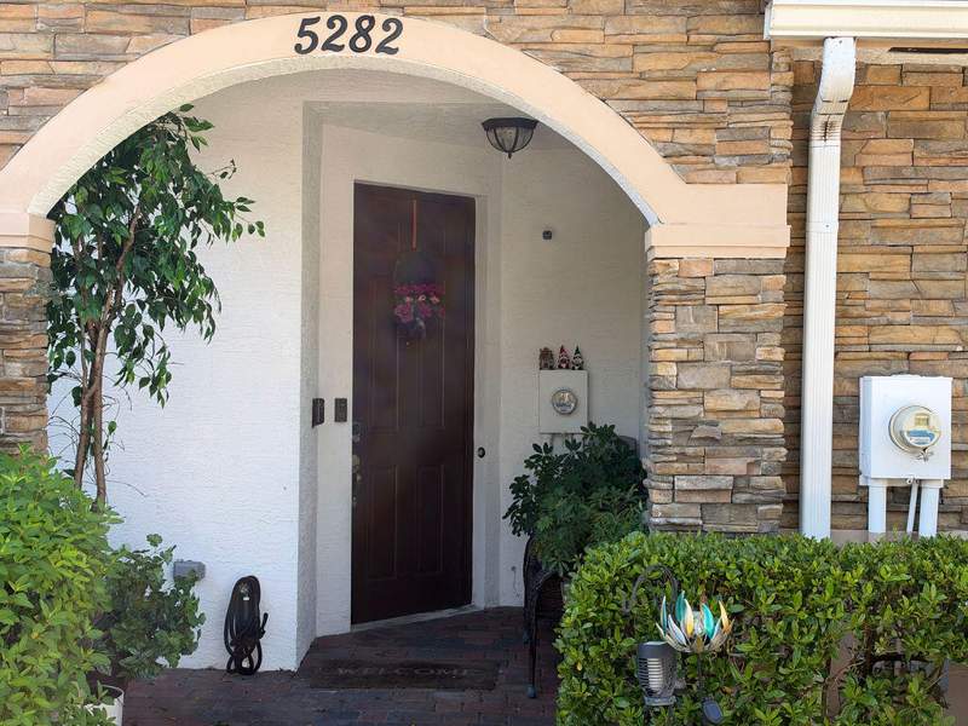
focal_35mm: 48
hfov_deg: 39.7
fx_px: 1342
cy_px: 363
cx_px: 484
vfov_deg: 30.3
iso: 64
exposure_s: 1/627
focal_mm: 6.93
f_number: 1.8
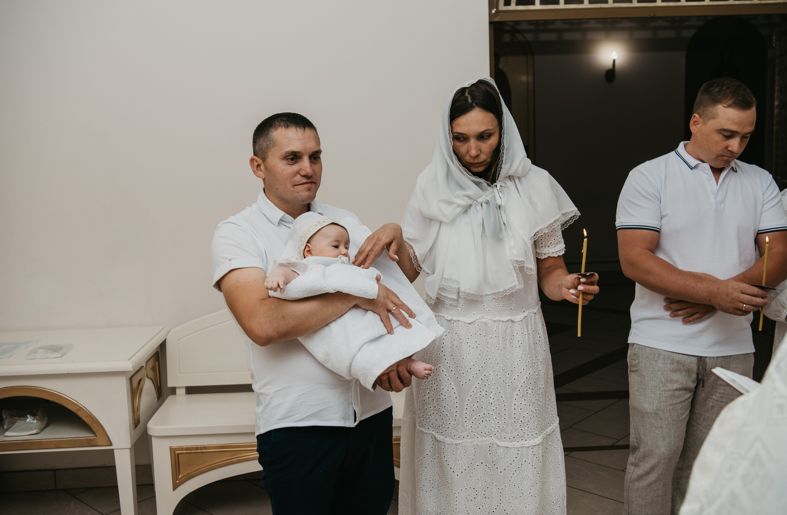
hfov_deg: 50.2
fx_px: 840
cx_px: 403
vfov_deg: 34.1
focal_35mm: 39
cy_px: 246
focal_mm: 34
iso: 125
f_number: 4
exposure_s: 1/160
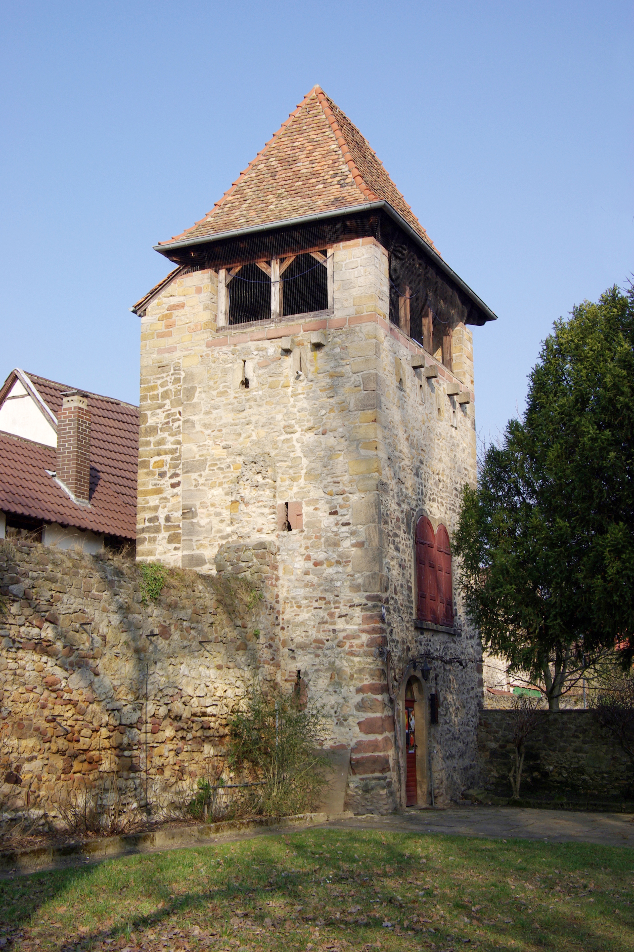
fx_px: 1110
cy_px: 476
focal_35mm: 42
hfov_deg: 31.9
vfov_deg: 46.4
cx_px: 317
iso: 100
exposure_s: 1/90
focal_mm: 28
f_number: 13
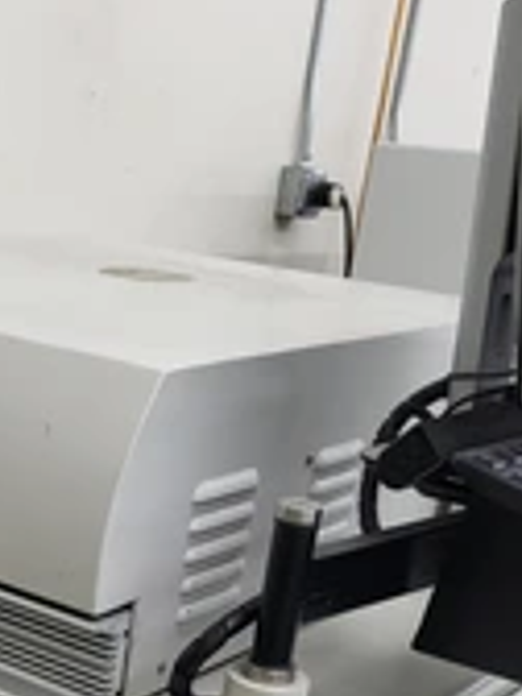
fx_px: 1247
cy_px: 758
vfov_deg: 28.5
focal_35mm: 62
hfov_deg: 22.8
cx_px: 17
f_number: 1.8
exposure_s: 1/120
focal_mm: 5.4
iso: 200
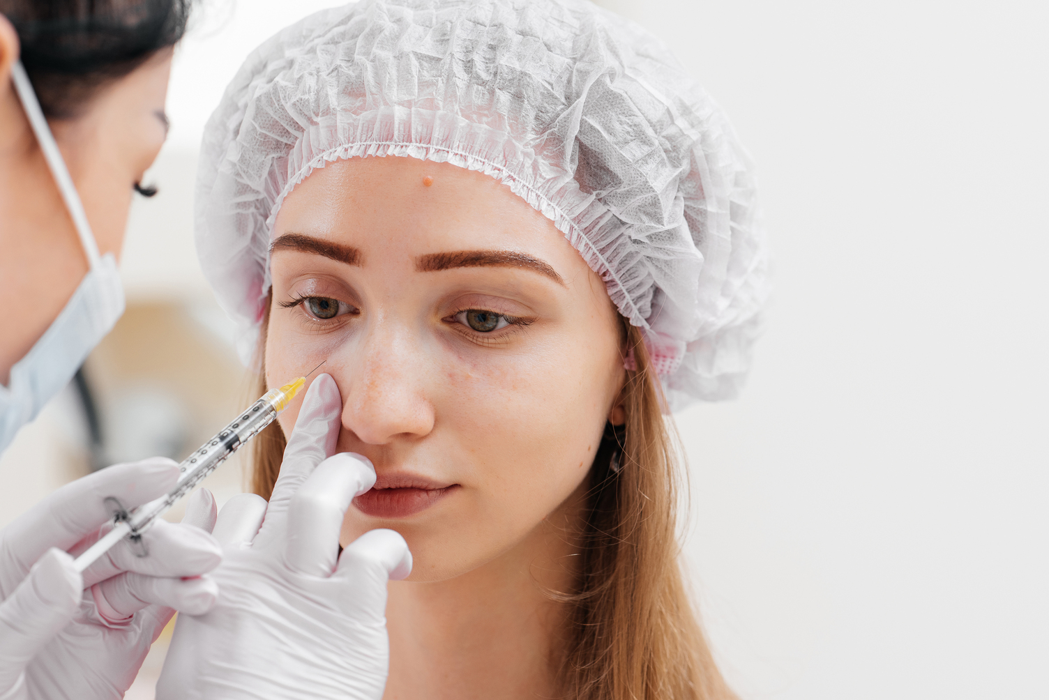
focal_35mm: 85
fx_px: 2478
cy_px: 350
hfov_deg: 23.9
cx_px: 524
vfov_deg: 16.1
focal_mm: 85
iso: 320
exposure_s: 1/200
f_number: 4.5
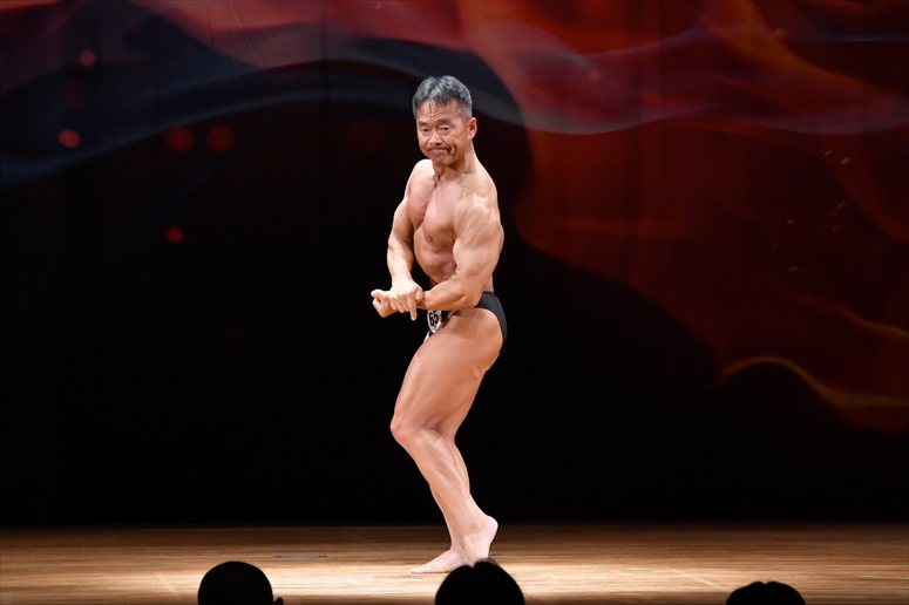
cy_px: 302
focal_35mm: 255
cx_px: 454
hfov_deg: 8.1
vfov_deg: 5.4
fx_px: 6436
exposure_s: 1/400
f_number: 5.6
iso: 4000
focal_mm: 170
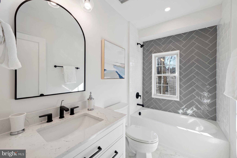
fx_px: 92
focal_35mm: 14
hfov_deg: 104.2
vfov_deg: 81.2
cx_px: 118
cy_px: 79
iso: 200
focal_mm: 14
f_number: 9
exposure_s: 1/80
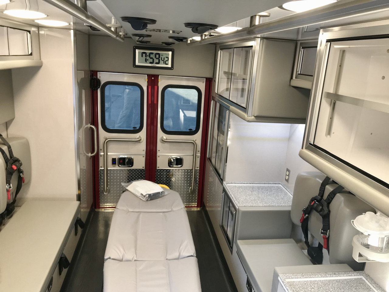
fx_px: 315
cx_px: 194
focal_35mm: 28
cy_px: 146
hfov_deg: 63.4
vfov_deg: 49.7
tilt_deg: -14.6
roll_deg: -2.0
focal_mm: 3.99
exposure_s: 1/45
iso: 25
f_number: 1.8
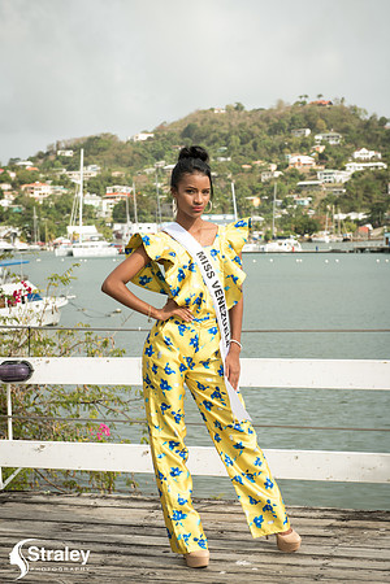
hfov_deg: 20.6
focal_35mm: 66
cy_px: 292
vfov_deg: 30.5
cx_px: 195
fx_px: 1072
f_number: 7.1
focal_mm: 66
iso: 100
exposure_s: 1/160
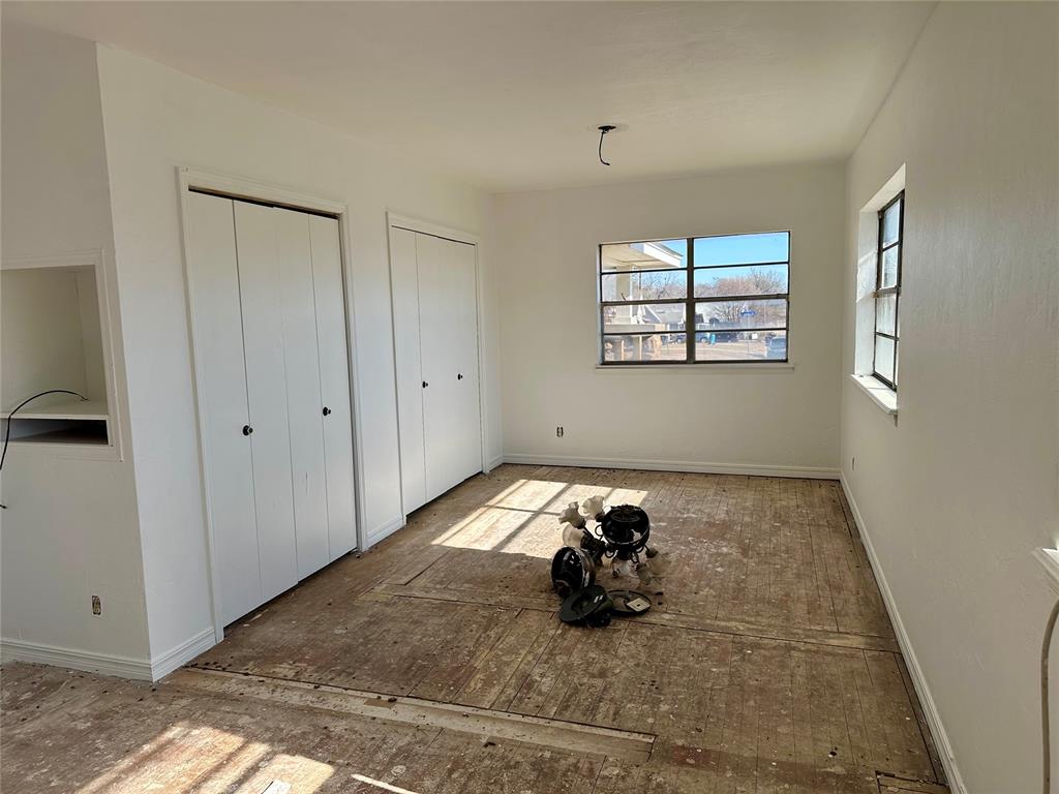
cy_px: 397
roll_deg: +1.9
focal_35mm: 24
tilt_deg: -4.6
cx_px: 530
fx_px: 734
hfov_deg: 71.6
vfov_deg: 56.8
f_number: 1.78
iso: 80
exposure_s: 1/1183
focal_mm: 6.86
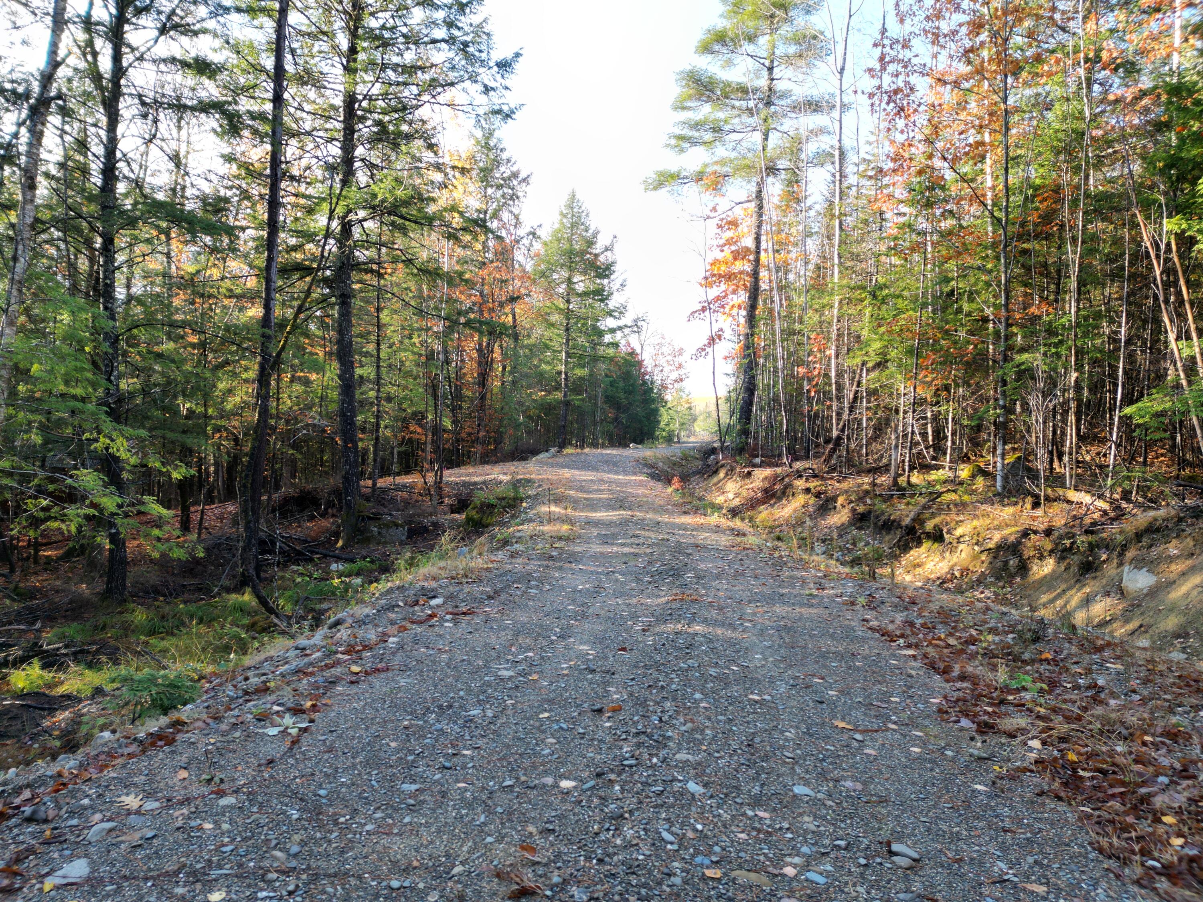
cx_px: 602
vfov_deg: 56.8
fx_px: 834
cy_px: 451
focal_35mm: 24
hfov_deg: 71.6
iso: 100
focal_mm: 6.72
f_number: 1.7
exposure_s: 1/240
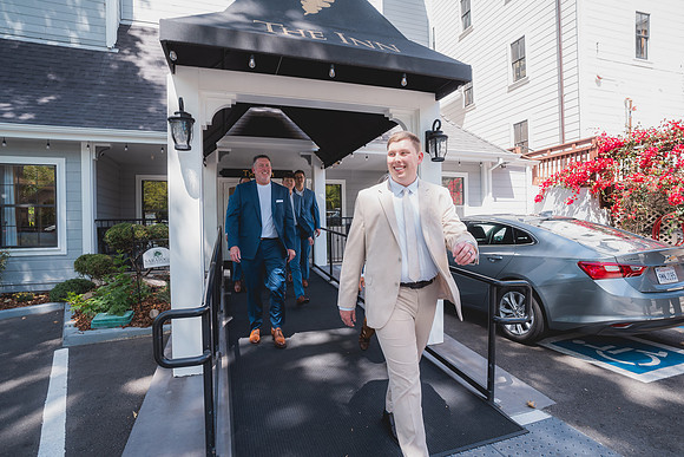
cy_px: 228
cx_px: 342
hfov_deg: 90.0
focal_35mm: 18
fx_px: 342
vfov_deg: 67.4
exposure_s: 1/125
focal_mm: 18
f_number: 3.5
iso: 200
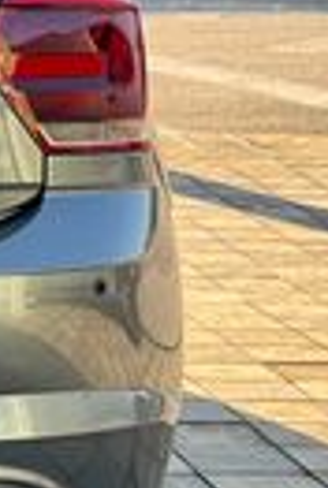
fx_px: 2433
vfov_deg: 11.4
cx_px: -395
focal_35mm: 179
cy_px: 138
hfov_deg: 7.3
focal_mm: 6.76
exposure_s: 1/262
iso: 64
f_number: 1.78
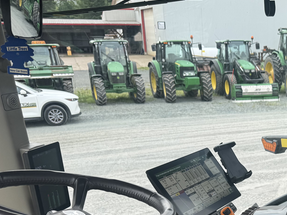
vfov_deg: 24.3
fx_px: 464
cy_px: 238
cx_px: 289
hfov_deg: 31.6
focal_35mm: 56
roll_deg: -0.2
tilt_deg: -22.2
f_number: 1.78
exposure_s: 1/417
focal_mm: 6.76
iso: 80
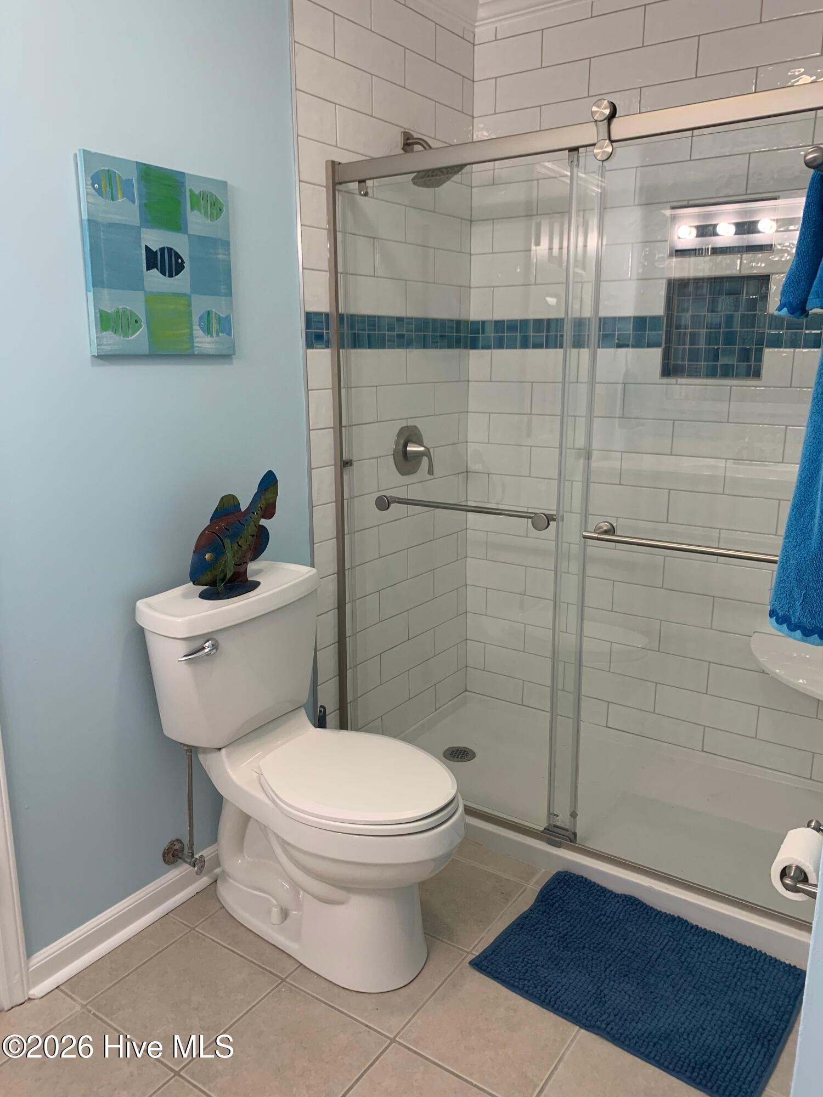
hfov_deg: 53.1
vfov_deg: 67.3
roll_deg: +0.1
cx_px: 412
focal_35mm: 26
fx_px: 824
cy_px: 548
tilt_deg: -13.5
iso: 100
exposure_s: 1/60
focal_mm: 4.25
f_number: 1.8
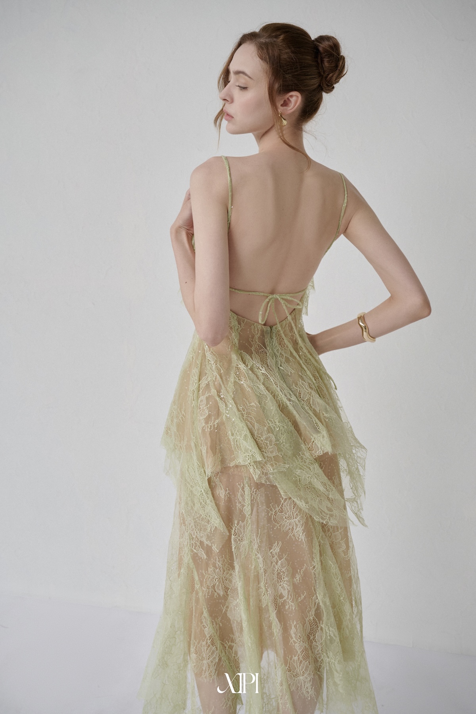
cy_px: 357
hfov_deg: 35.9
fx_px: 734
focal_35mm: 37
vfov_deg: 51.9
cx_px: 238
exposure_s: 1/160
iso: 320
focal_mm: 37
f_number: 5
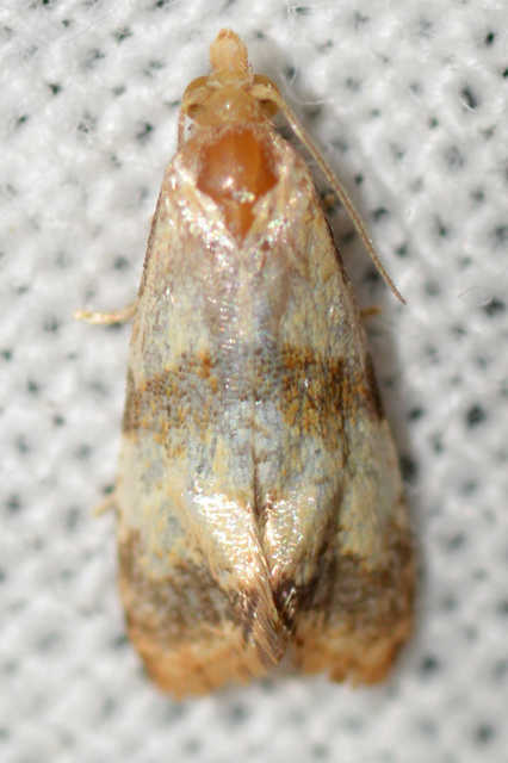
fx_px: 3178
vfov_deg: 13.7
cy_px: 382
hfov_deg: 9.1
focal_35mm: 150
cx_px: 254
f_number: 20
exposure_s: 1/200
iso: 100
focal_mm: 100
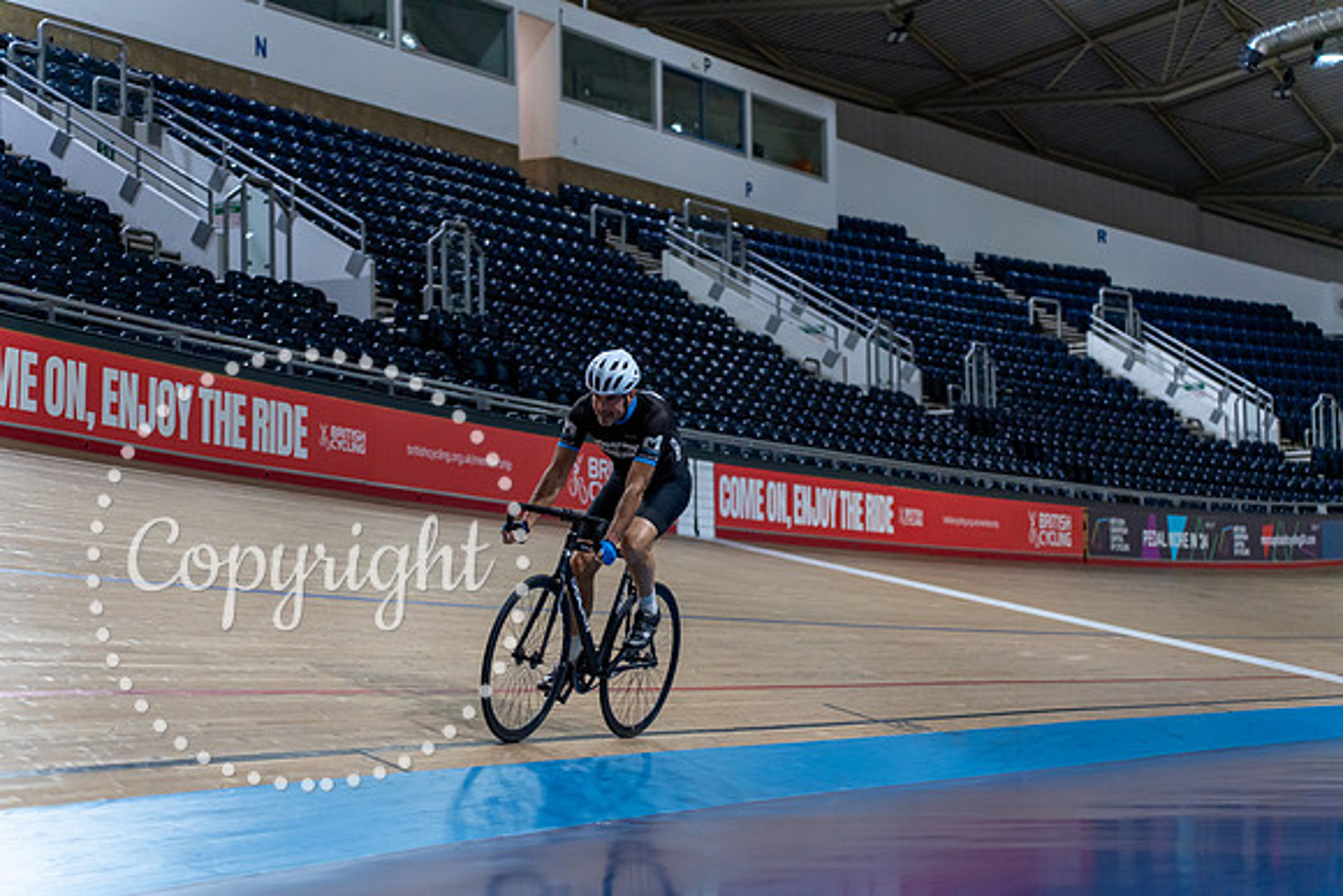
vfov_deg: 18.2
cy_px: 448
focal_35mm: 75
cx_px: 672
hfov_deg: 27.0
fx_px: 2798
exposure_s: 1/1000
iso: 3200
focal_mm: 75
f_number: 2.8
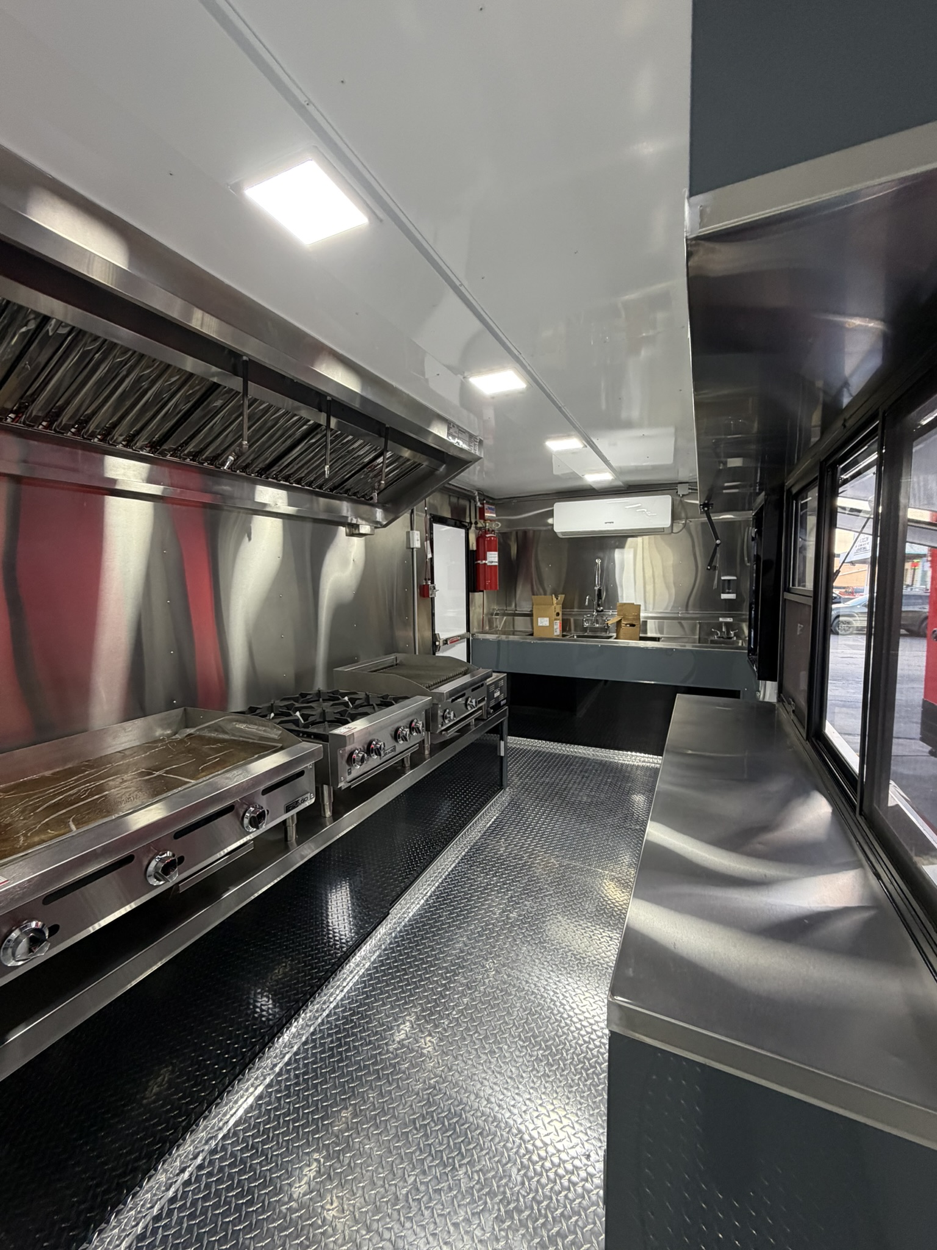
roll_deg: -3.6
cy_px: 625
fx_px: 505
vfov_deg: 102.1
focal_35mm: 14
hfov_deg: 85.7
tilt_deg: -5.9
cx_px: 468
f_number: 2.2
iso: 200
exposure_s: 1/60
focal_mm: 2.22
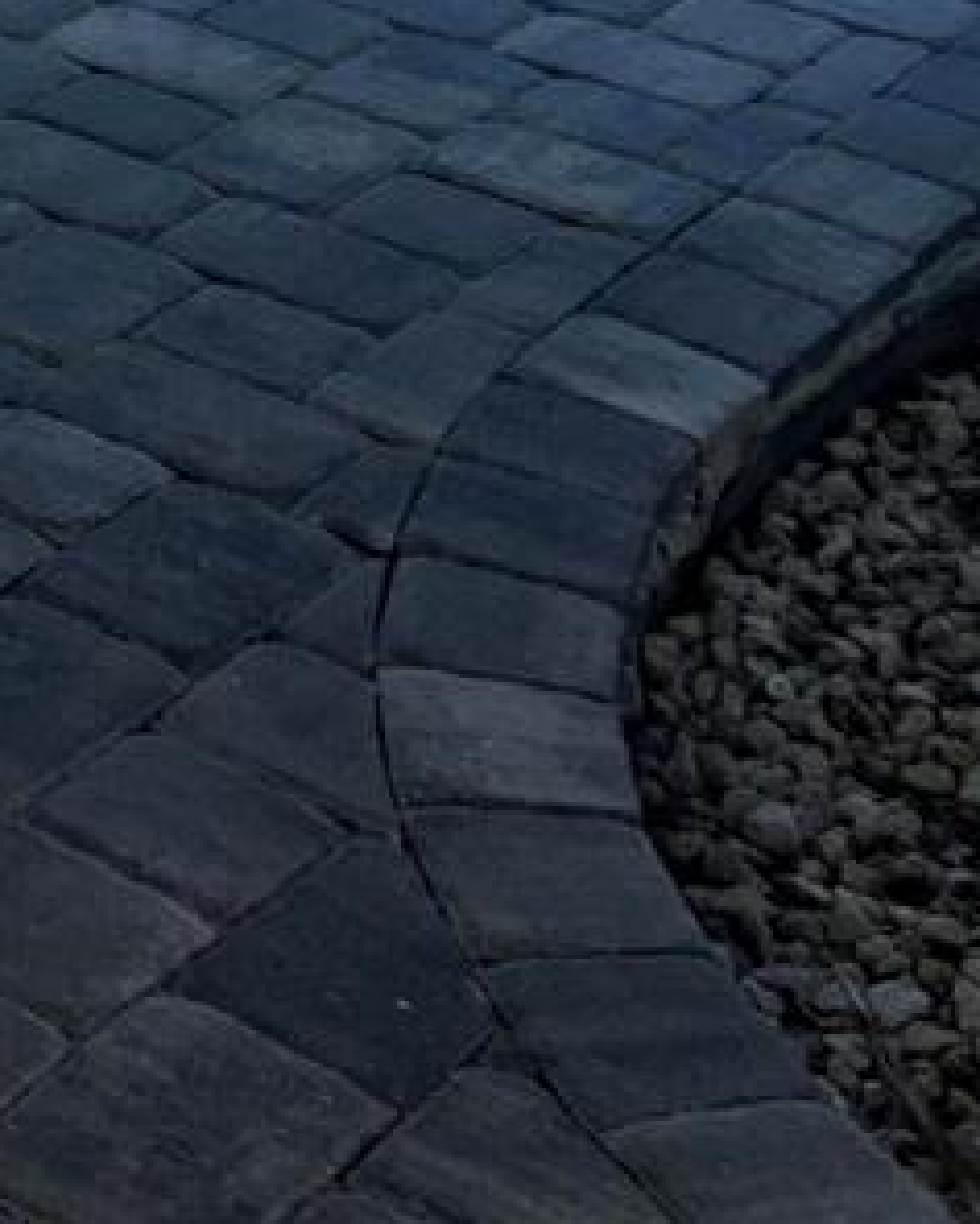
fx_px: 3732
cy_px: -1121
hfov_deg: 13.3
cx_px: -823
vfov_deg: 15.4
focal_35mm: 103
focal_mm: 5.7
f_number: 1.5
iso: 50
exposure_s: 1/3831
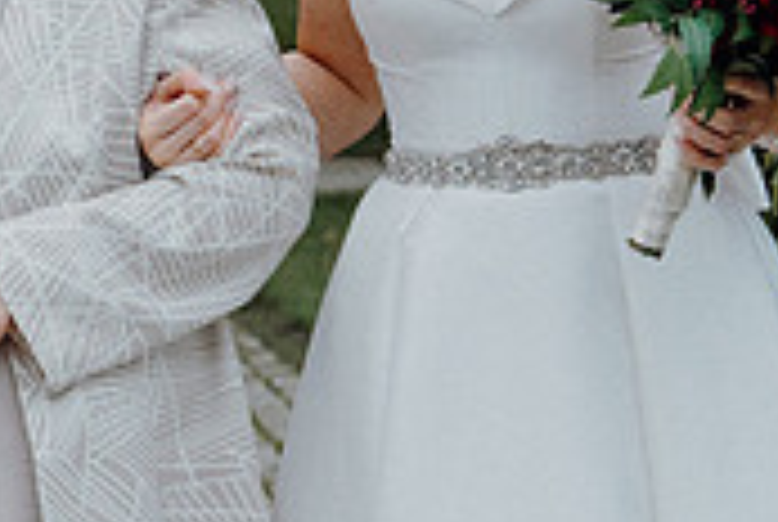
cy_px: 16
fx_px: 4568
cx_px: -270
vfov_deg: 6.5
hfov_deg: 9.5
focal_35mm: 211
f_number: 5
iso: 4000
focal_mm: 63
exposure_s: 1/200
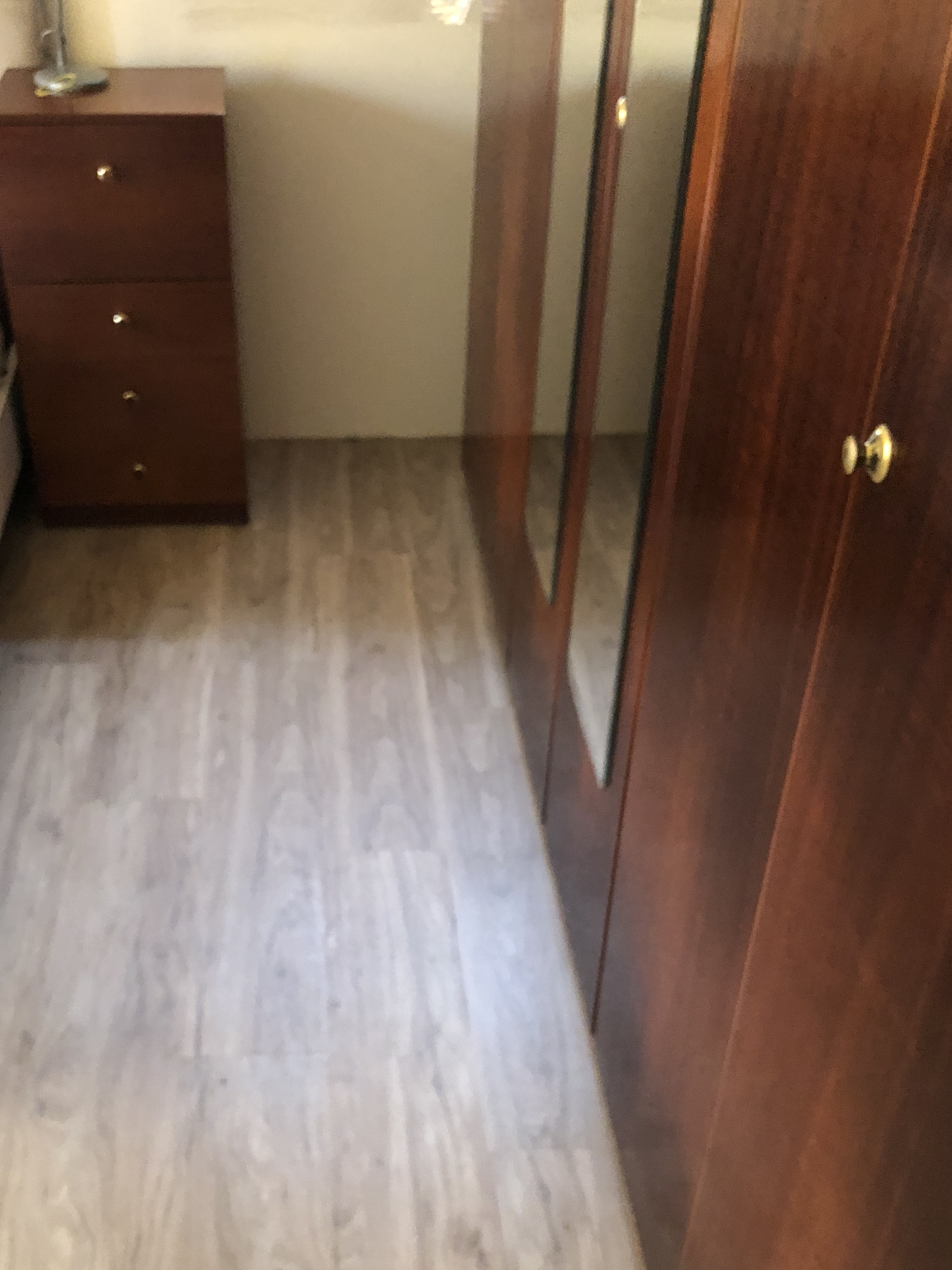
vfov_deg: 48.5
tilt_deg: -36.4
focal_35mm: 38
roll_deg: -2.6
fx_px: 1394
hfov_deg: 37.6
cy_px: 794
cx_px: 393
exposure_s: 1/6
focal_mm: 4
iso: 100
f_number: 1.8
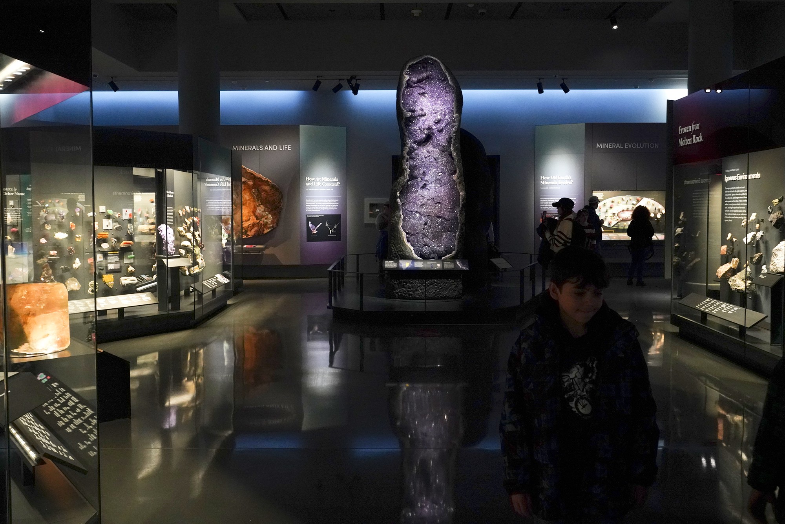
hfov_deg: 61.9
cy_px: 262
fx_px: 654
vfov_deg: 43.6
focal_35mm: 30
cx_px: 392
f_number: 7.1
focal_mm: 30
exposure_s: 1/80
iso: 6400
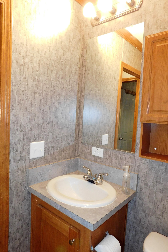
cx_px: 87
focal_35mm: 24
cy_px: 126
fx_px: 168
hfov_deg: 53.1
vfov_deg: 73.7
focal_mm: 4
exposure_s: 1/30
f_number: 3
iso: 360
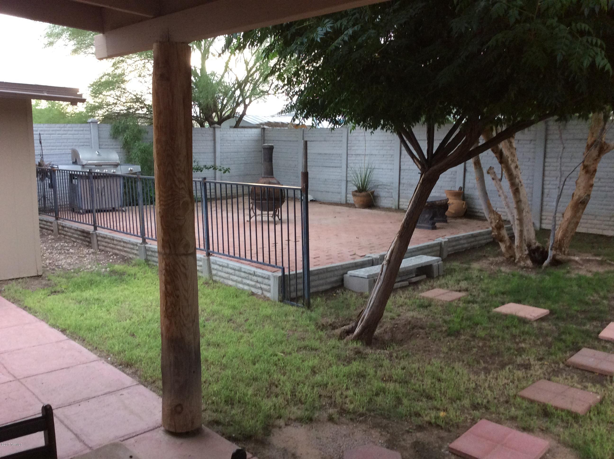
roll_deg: -2.0
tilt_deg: -10.0
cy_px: 230
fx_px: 567
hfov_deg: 56.9
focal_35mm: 32
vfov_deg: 44.1
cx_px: 307
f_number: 2.4
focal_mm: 3.3
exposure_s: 1/24
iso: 100
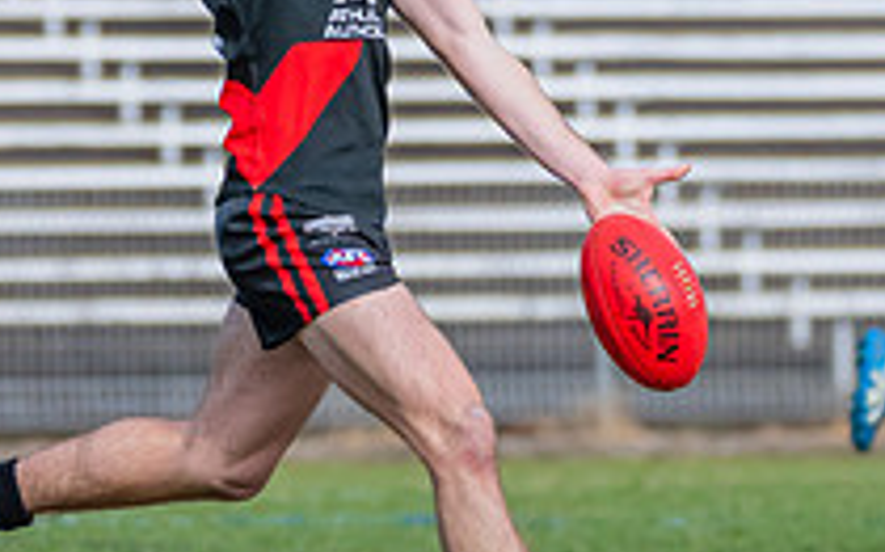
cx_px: 221
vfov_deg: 0.9
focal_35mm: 1402
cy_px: 249
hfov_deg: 1.5
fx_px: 33797
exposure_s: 1/1600
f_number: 7.1
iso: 800
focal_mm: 320
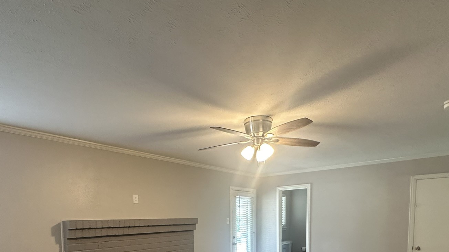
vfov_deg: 42.1
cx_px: 220
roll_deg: +1.1
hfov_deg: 76.3
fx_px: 286
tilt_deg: -5.4
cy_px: 244
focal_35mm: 24
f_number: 2.2
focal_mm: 2.22
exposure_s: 1/60
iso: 250
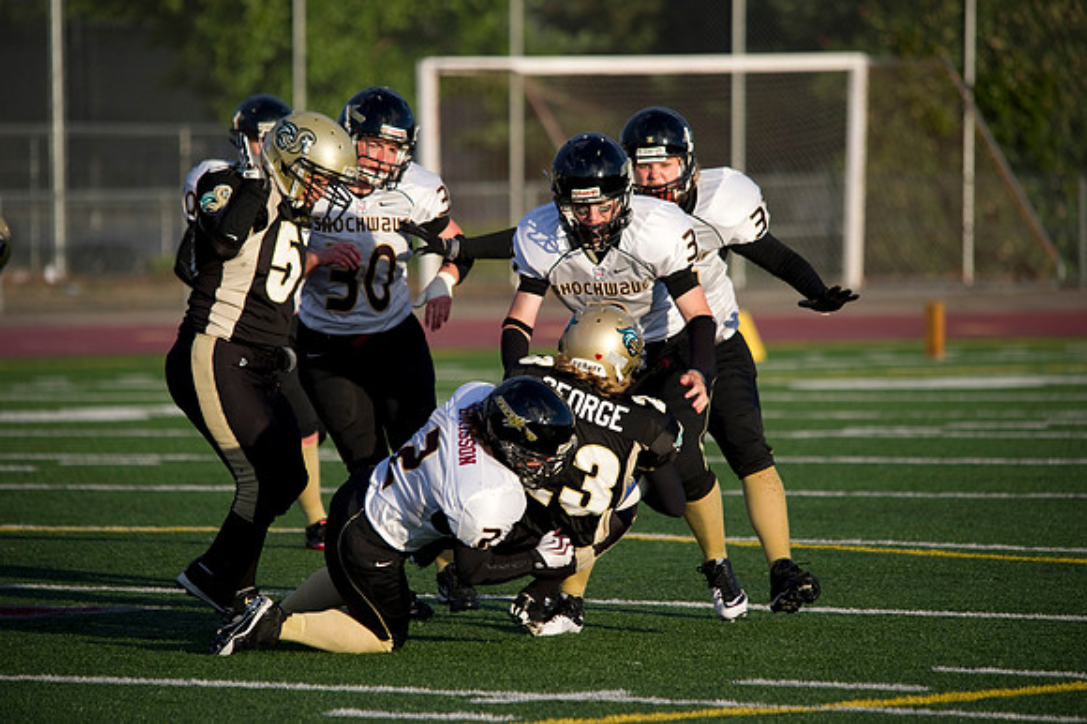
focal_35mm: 380
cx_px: 544
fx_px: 11467
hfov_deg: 5.4
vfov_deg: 3.6
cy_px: 362
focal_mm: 380
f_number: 6.3
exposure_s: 1/1000
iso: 400
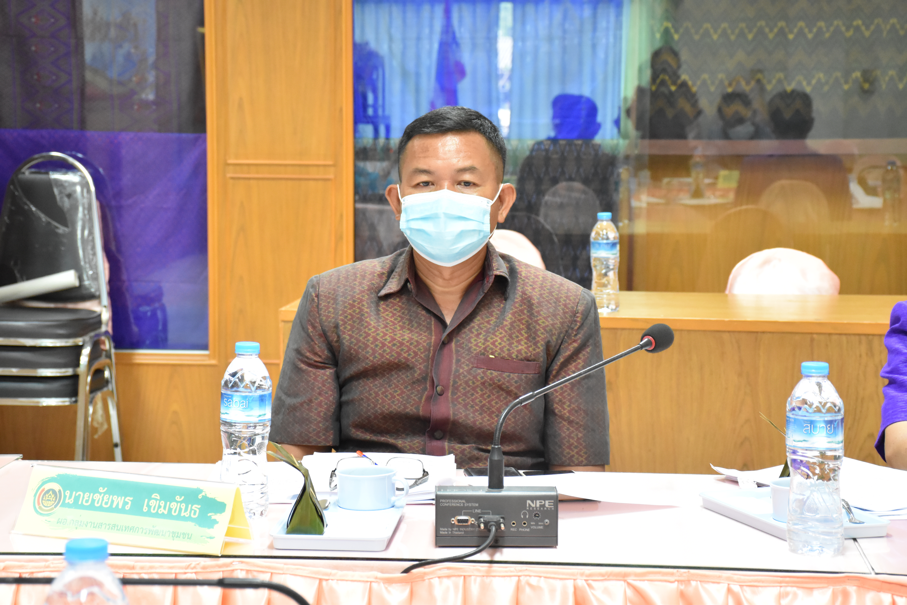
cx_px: 454
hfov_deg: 26.0
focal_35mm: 78
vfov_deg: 17.5
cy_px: 302
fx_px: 1965
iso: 4000
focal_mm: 52
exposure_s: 1/40
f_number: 7.1
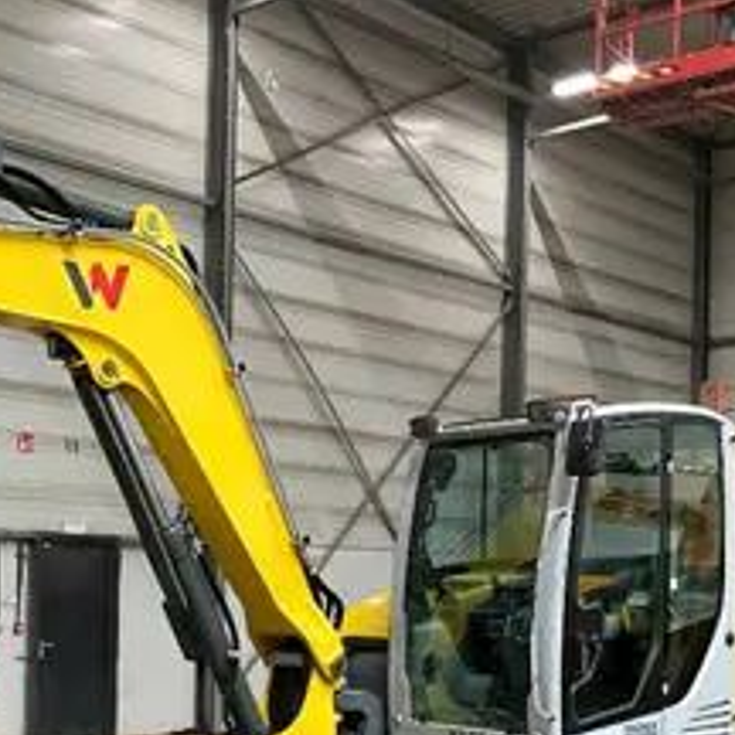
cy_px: 599
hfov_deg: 29.3
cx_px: 143
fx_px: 1369
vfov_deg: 29.3
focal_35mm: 57
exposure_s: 1/60
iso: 80
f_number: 1.8
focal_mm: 3
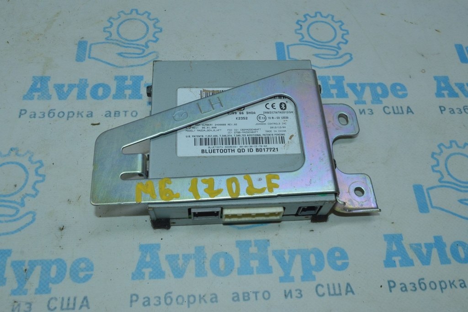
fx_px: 429
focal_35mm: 33
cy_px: 156
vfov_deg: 39.9
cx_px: 234
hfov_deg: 57.3
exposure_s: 1/60
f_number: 16
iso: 900
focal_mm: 22
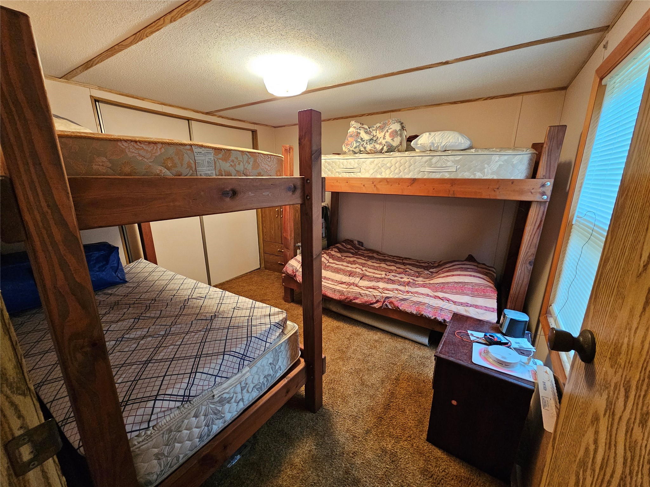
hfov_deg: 106.2
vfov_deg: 89.9
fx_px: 244
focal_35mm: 13
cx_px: 325
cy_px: 244
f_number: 2.2
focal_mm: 2.2
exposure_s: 1/40
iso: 400
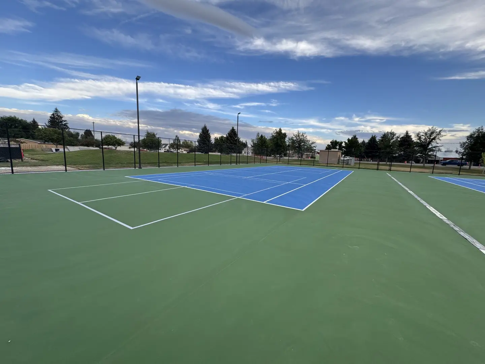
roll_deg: -1.7
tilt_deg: -8.8
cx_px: 242
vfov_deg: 85.7
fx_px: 196
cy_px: 182
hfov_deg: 102.1
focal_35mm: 14
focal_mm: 2.22
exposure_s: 1/351
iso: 40
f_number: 2.2
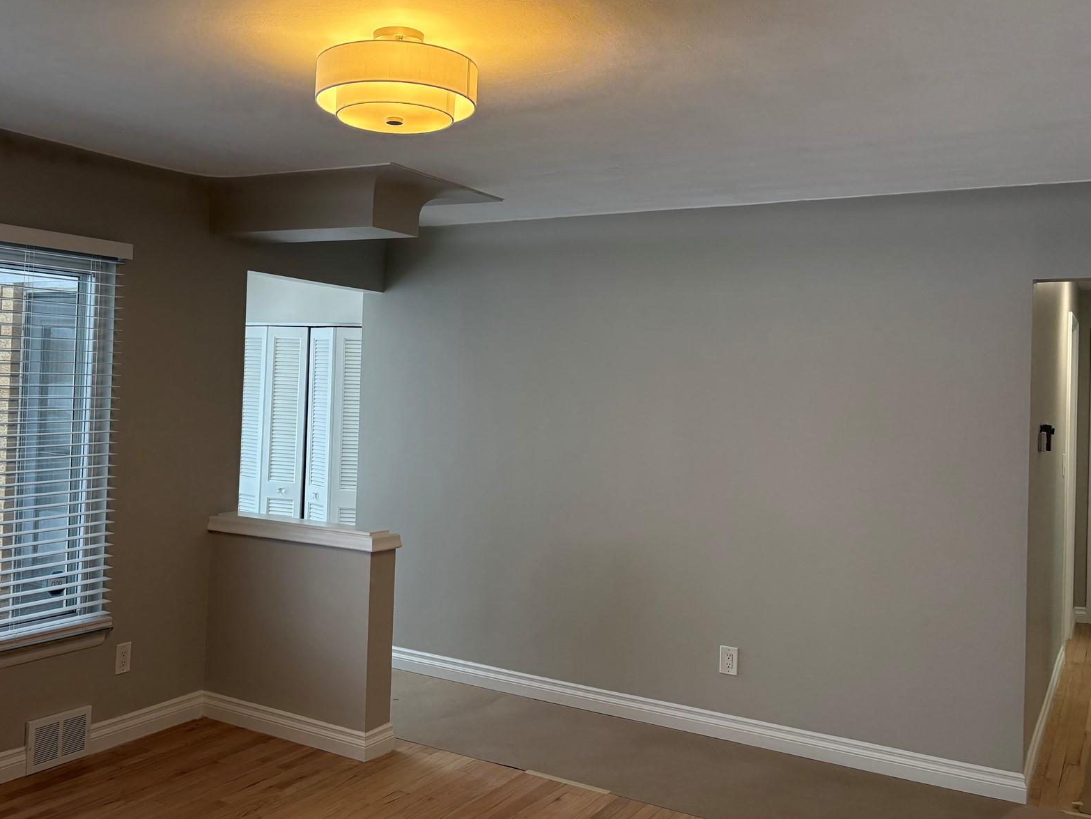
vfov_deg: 41.7
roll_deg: -1.8
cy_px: 351
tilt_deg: +2.4
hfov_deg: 53.3
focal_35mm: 34
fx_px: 1072
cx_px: 399
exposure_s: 1/198
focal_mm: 5.96
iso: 125
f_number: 1.6
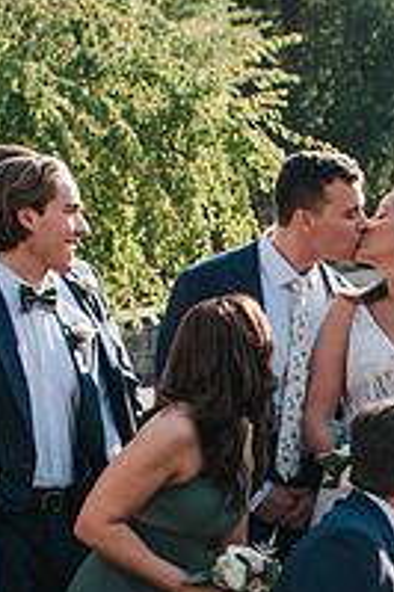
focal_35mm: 172
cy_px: 564
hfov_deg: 7.9
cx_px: 406
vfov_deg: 11.9
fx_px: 2828
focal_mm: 35
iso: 100
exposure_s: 1/320
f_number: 4.5
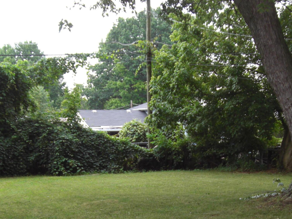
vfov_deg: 19.4
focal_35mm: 75
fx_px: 633
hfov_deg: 26.0
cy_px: 187
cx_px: 166
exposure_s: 1/200
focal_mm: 6.2
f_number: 2.7
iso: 64
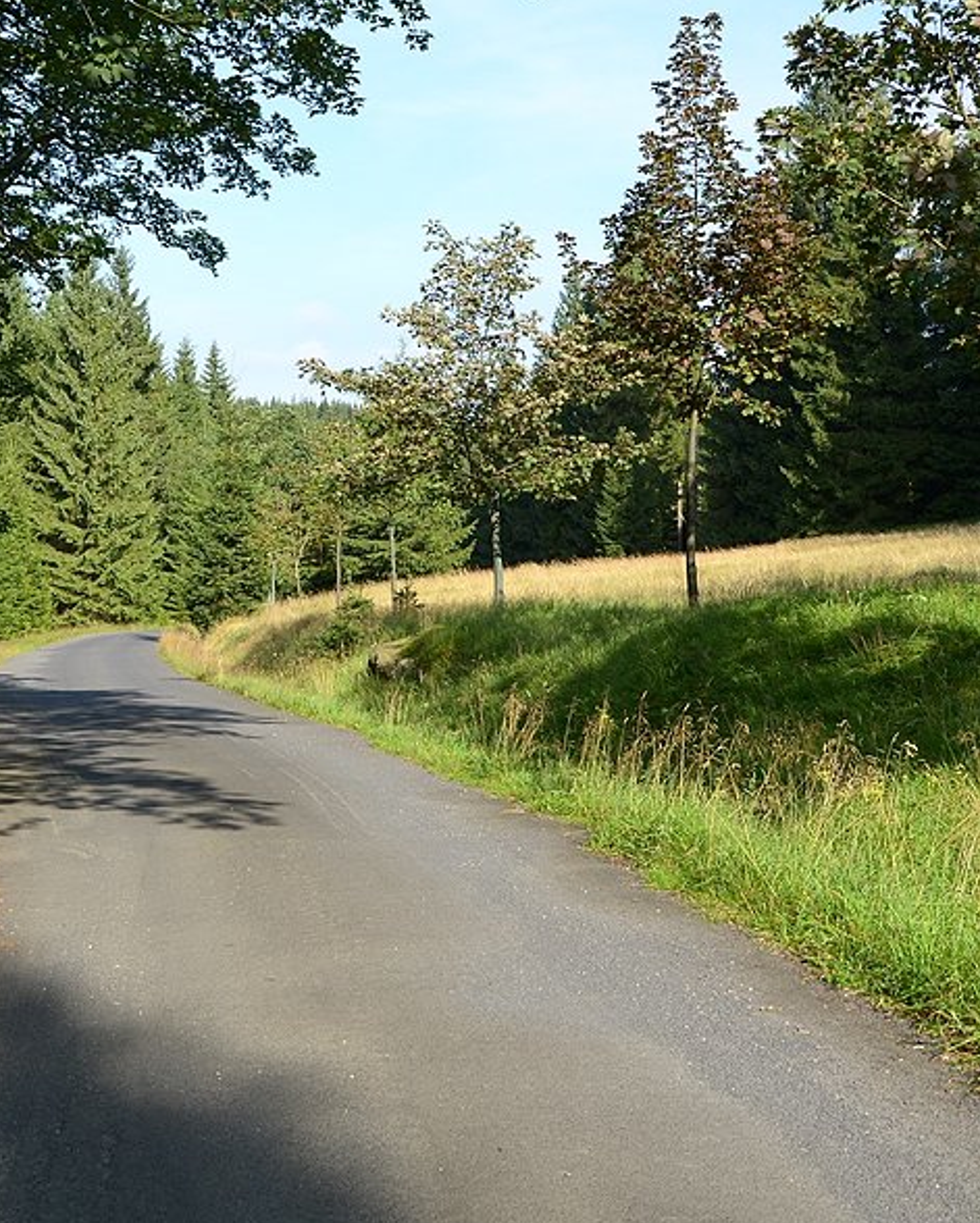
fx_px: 1946
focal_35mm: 54
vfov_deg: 34.9
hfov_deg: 27.9
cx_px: 254
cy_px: 612
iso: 100
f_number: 6.3
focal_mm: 25
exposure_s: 1/160
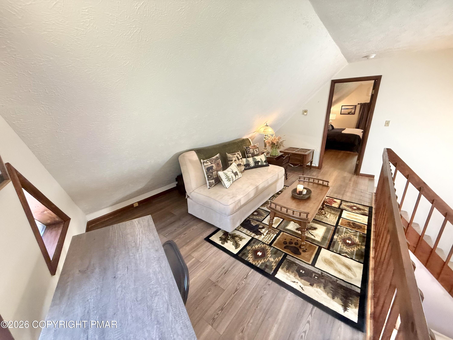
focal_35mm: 14
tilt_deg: -17.6
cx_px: 226
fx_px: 183
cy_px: 170
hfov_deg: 102.1
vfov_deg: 85.7
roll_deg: +0.5
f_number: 2.2
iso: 320
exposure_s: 1/60
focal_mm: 2.22
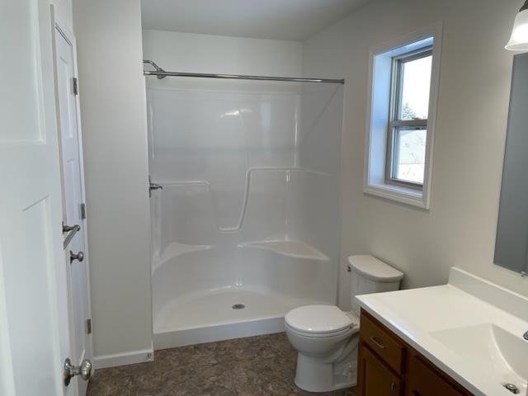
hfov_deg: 67.3
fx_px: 397
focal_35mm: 26
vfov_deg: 53.1
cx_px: 264
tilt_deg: -8.4
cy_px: 198
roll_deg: -0.7
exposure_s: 1/175
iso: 32
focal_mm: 5.1
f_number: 1.6
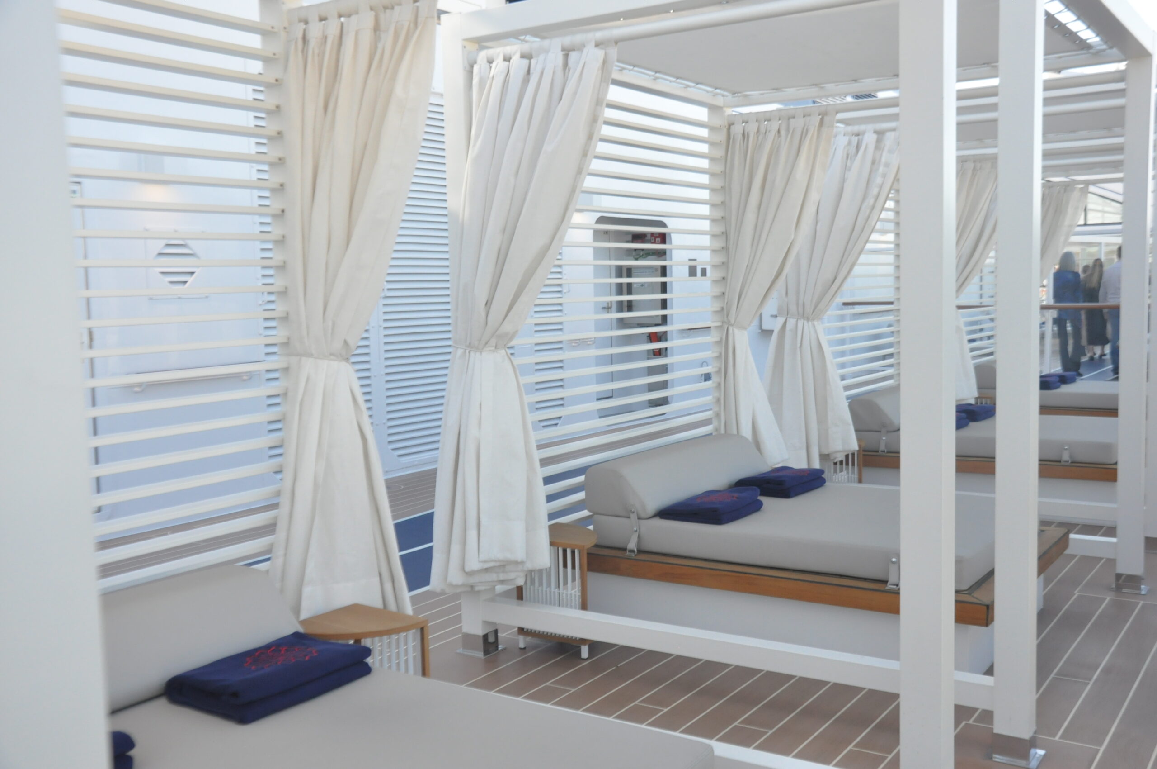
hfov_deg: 57.3
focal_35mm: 33
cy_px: 384
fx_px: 1059
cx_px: 578
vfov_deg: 39.9
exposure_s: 1/1000
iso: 1250
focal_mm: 22
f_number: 7.1
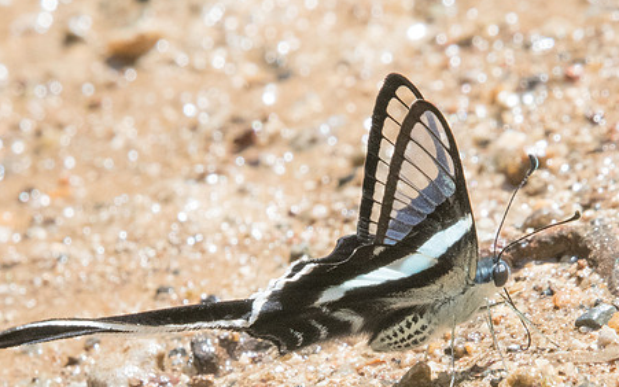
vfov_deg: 1.1
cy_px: 243
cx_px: 401
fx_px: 19892
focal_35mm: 1179
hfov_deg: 1.8
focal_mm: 400
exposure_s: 1/400
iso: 1600
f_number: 16
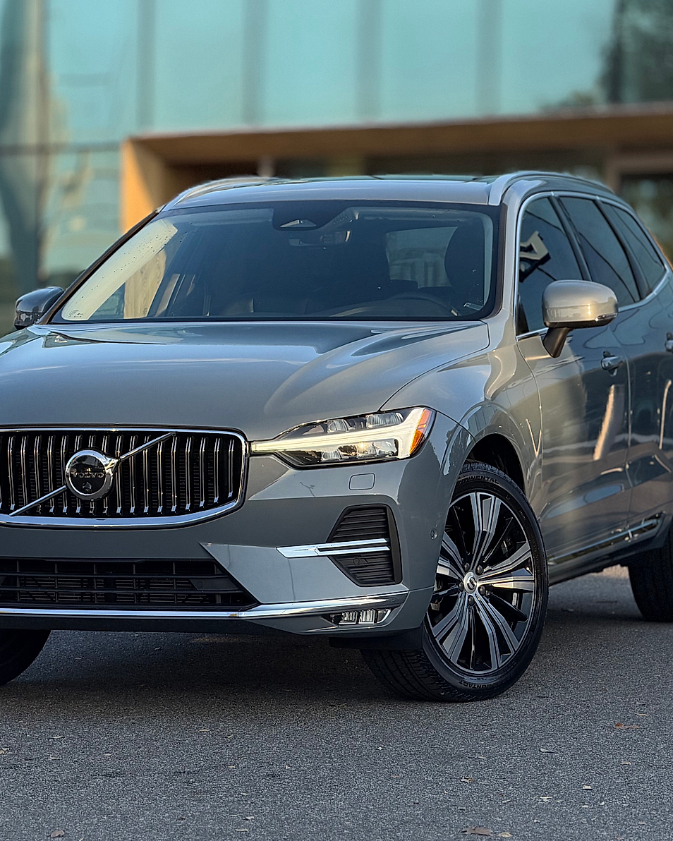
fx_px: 3261
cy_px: 420
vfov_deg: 14.7
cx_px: 291
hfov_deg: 11.8
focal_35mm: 131
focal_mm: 16.89
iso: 64
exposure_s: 1/203
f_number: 2.8
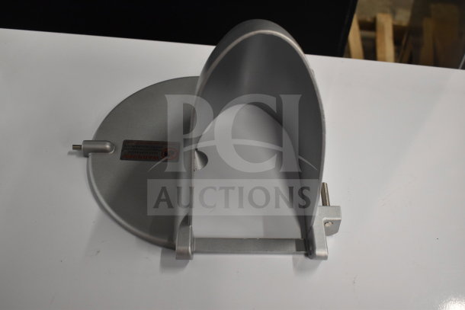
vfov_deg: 33.0
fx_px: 523
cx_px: 232
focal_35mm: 40
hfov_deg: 47.9
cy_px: 155
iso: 1000
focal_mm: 27
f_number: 4
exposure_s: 1/40
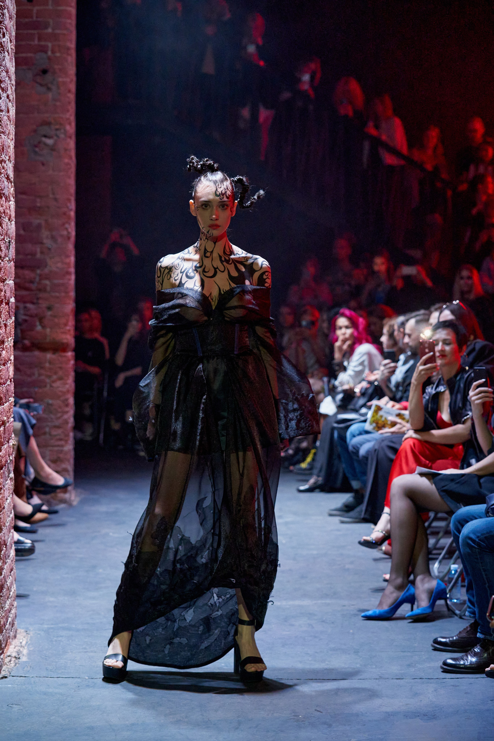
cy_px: 370
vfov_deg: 24.5
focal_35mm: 83
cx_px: 247
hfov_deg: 16.5
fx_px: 1708
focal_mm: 83
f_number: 3.5
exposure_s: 1/200
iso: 10000
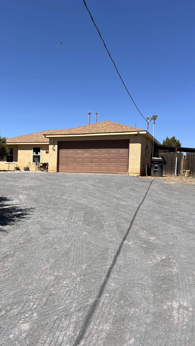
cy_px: 173
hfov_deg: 39.9
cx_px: 72
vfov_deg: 66.1
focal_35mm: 29
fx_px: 267
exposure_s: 1/4444
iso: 50
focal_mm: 5.7
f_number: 1.5
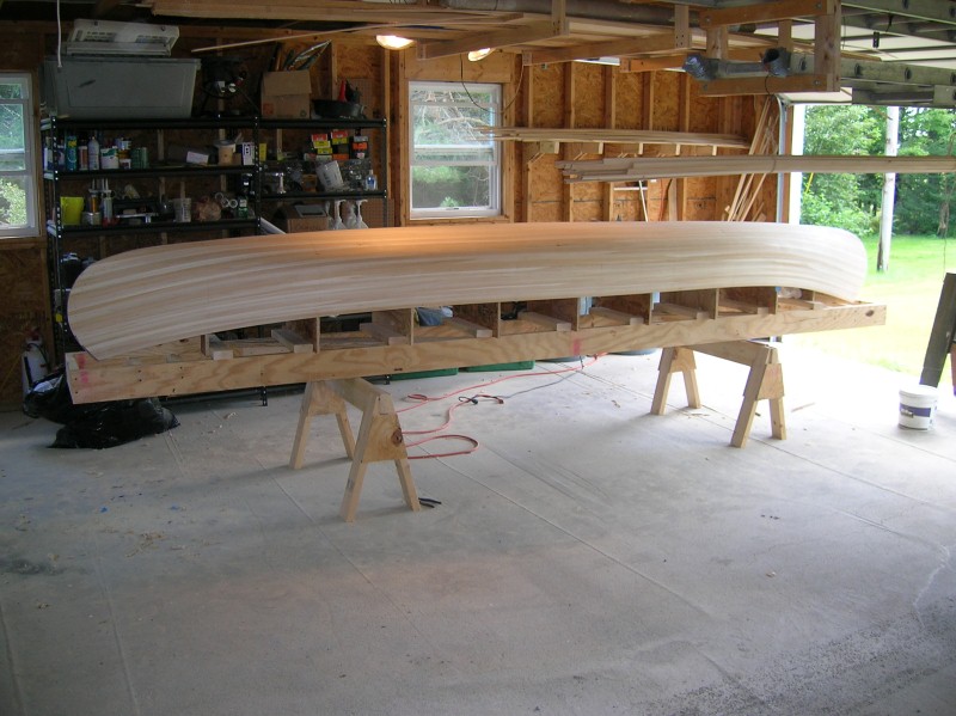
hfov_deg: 54.0
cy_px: 358
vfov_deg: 41.8
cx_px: 478
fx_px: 938
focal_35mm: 34
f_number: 2.9
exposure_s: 1/30.2
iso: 50
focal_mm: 5.7
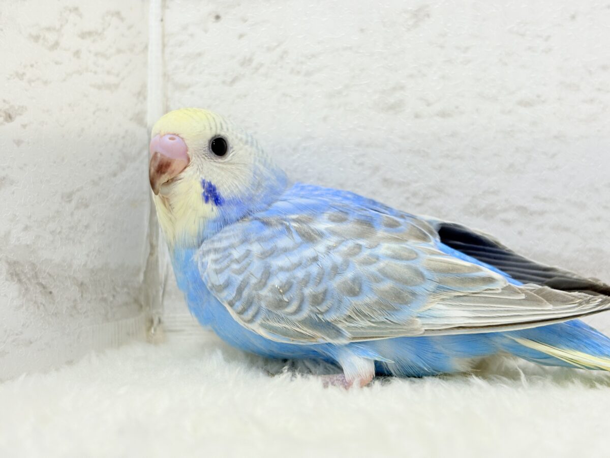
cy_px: 229
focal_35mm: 52
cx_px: 305
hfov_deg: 36.8
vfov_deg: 28.0
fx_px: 916
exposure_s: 1/50
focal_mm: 5.96
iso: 50
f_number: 1.6
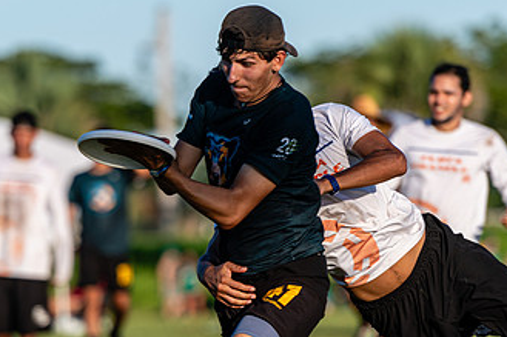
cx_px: 197
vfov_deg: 2.7
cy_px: 297
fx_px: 7179
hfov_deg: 4.0
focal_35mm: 510
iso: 64
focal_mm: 200
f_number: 3.2
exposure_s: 1/1250
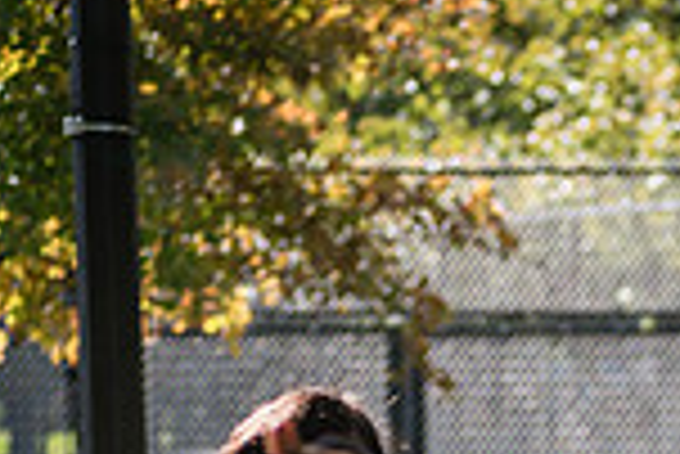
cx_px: 1031
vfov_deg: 4.1
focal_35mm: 330
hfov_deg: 6.2
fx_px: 6239
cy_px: 798
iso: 250
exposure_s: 1/1000
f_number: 4
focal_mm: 86
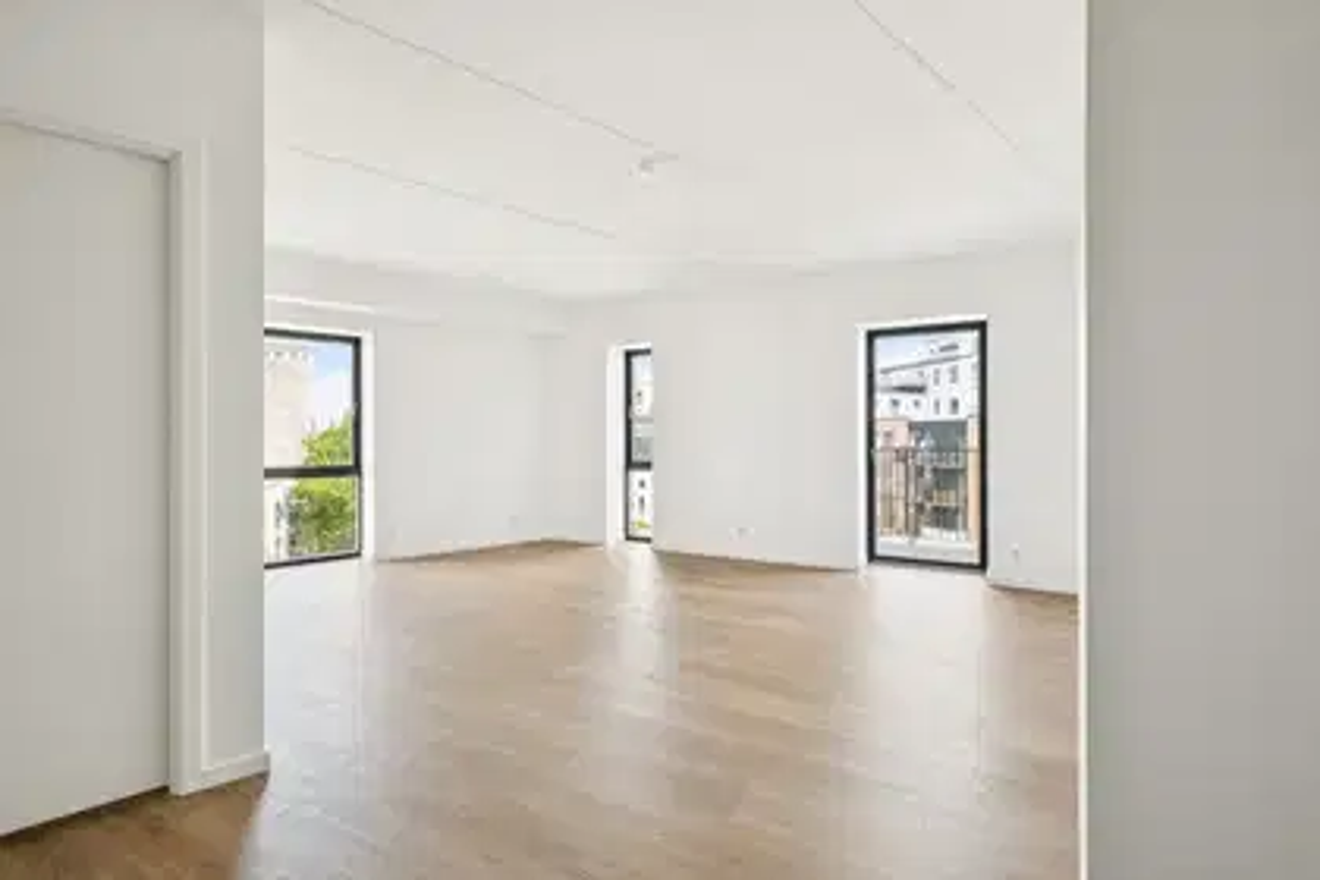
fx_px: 587
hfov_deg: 96.7
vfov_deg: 73.7
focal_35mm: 16
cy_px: 440
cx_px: 660
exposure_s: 1/25
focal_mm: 10.5
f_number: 8
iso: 500
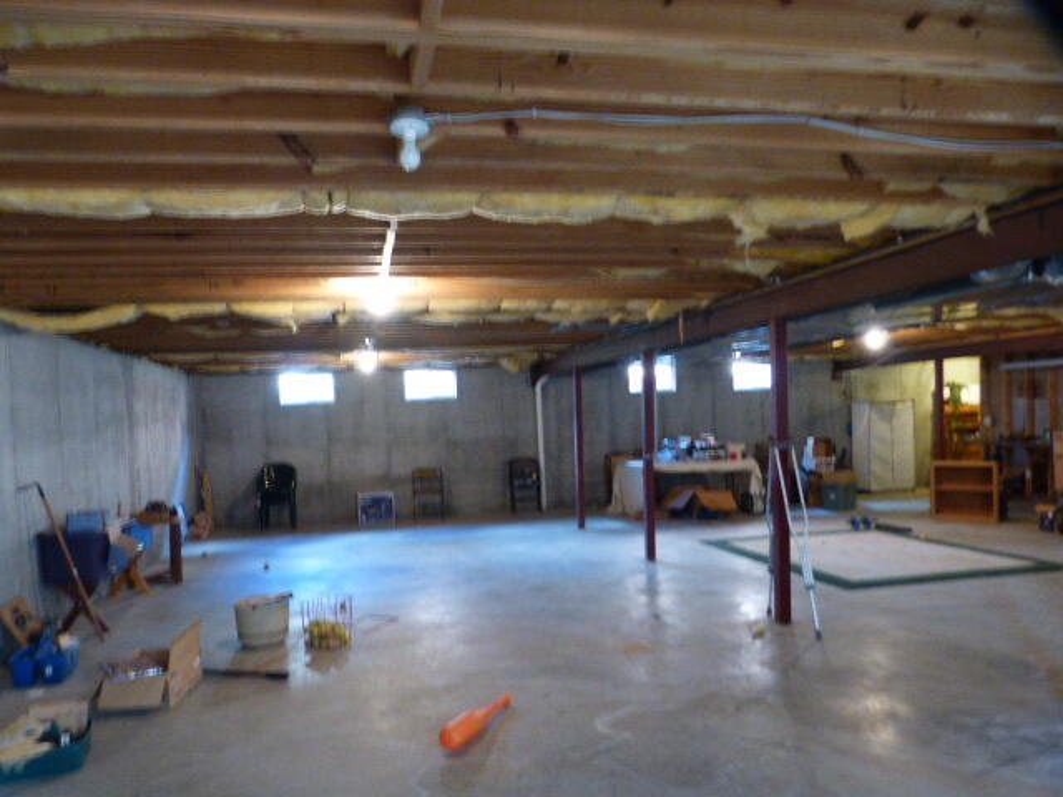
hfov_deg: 69.4
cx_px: 532
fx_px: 768
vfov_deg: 54.9
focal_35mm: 25
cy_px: 398
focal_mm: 4.5
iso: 400
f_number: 2.8
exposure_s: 1/8
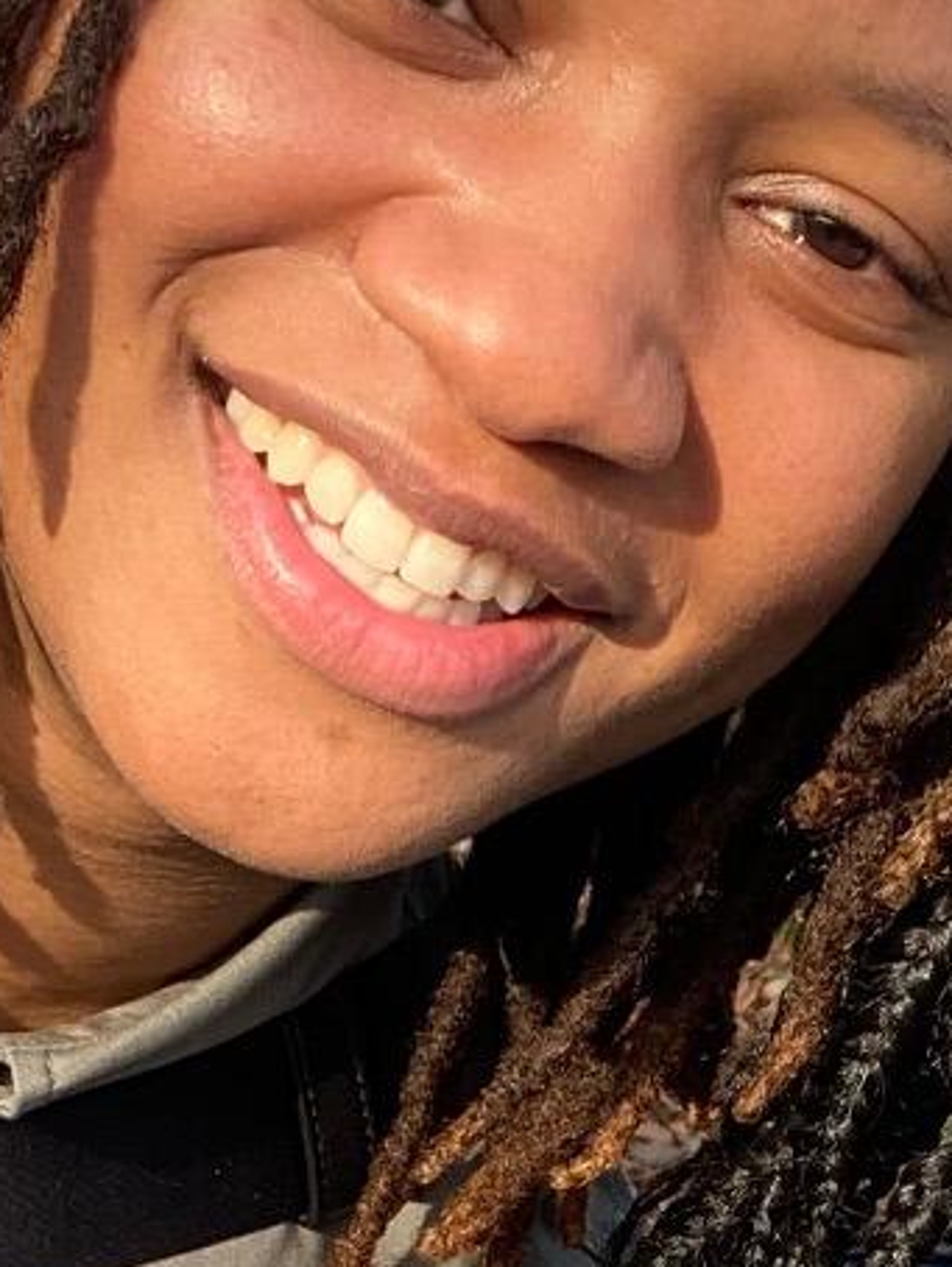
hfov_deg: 14.4
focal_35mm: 102
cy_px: 1440
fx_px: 3737
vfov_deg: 18.4
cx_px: 798
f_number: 2.2
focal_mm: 2.71
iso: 25
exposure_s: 1/204
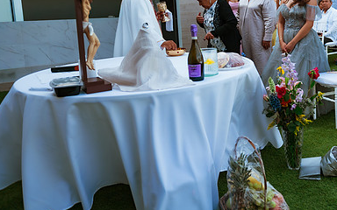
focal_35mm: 37
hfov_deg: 50.7
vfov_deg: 33.6
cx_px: 250
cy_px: 49
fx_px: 340
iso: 100
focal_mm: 24
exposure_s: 1/800
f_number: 2.8
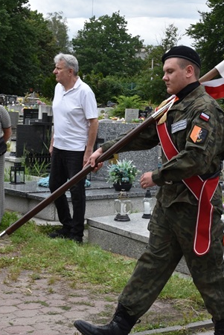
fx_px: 709
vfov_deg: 26.6
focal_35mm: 76
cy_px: 174
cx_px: 135
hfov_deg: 17.9
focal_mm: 38
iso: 320
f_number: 8
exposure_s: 1/250
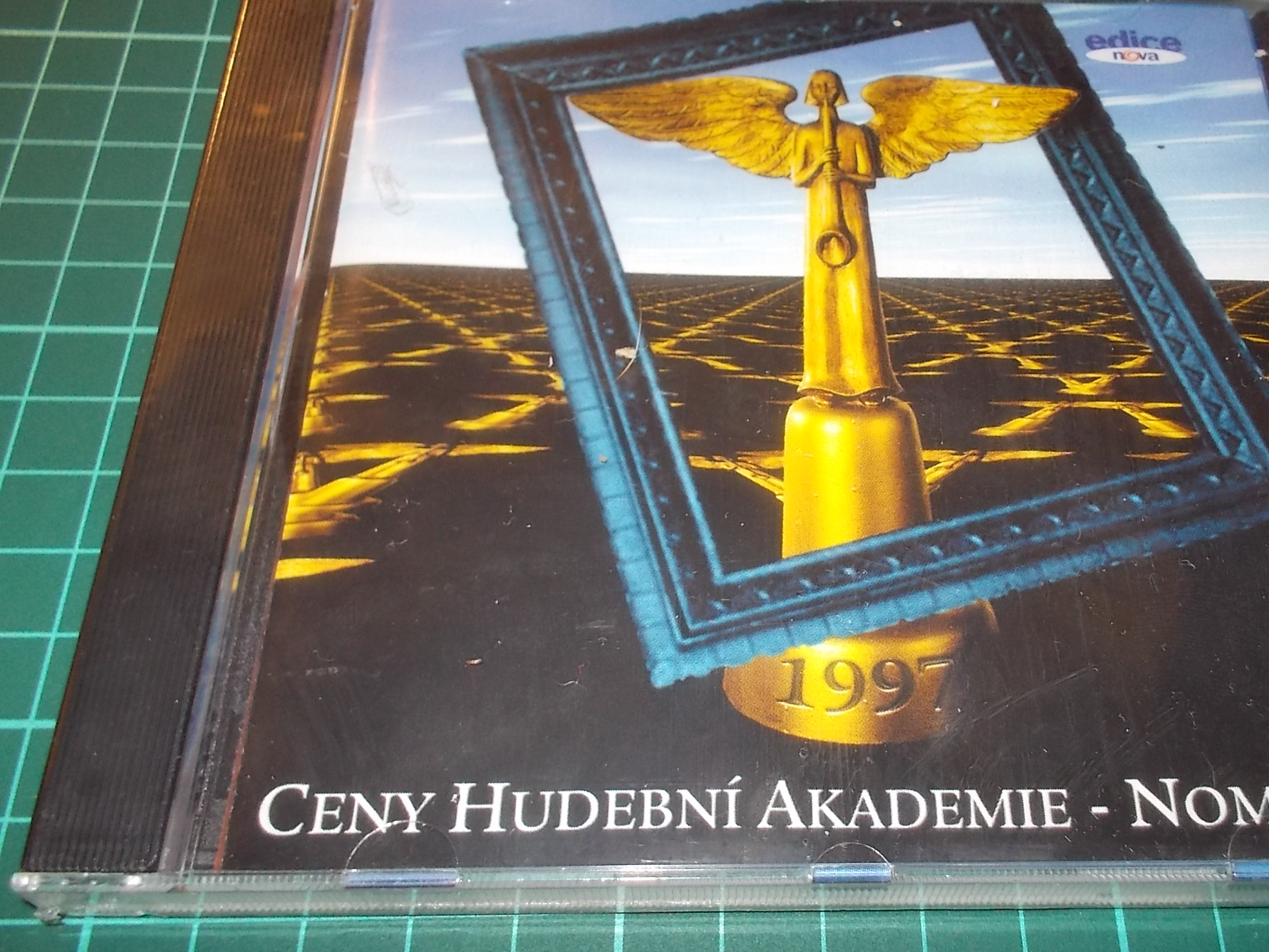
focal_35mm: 37
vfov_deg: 38.7
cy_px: 447
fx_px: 1356
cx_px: 809
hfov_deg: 49.5
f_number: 3.3
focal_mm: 4.1
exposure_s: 1/30
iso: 200
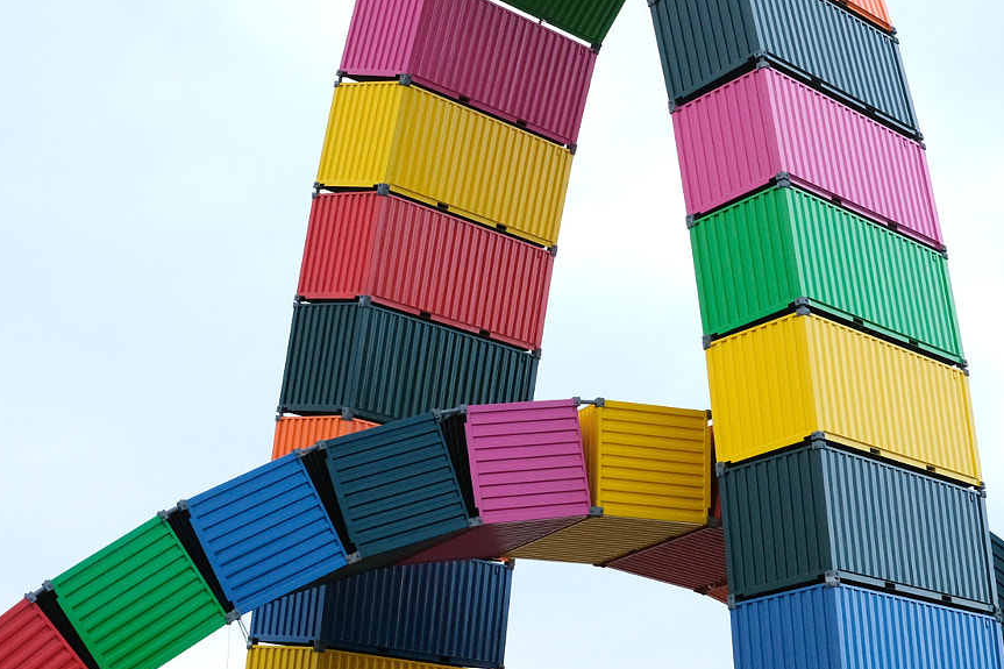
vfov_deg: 17.9
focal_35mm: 76
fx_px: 2119
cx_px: 638
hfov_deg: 26.6
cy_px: 357
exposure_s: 1/1700
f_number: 6.4
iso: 1000
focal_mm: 27
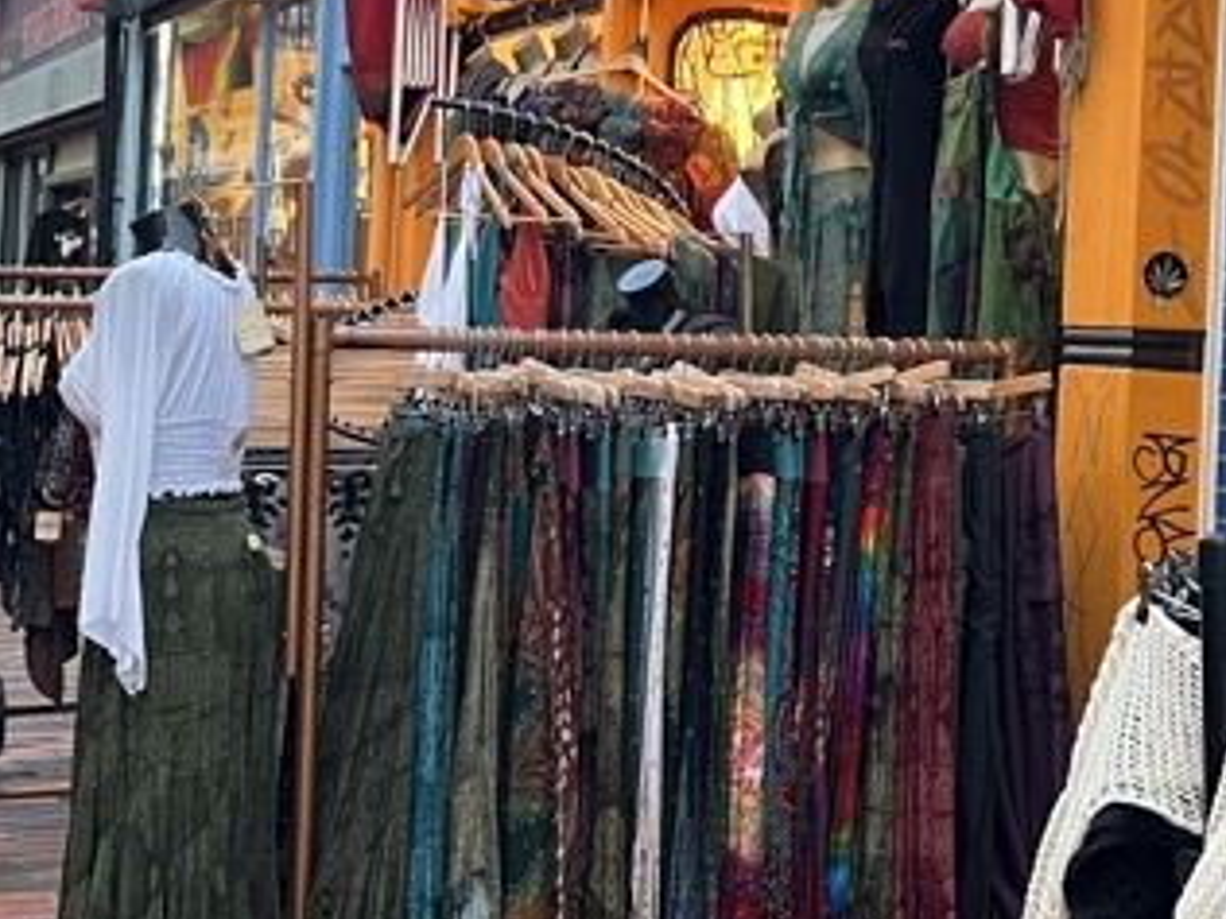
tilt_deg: +2.3
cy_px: 291
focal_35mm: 79
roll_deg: -3.0
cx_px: 1296
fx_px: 2798
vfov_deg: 18.6
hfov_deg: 23.4
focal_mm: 5.7
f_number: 1.5
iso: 100
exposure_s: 1/50
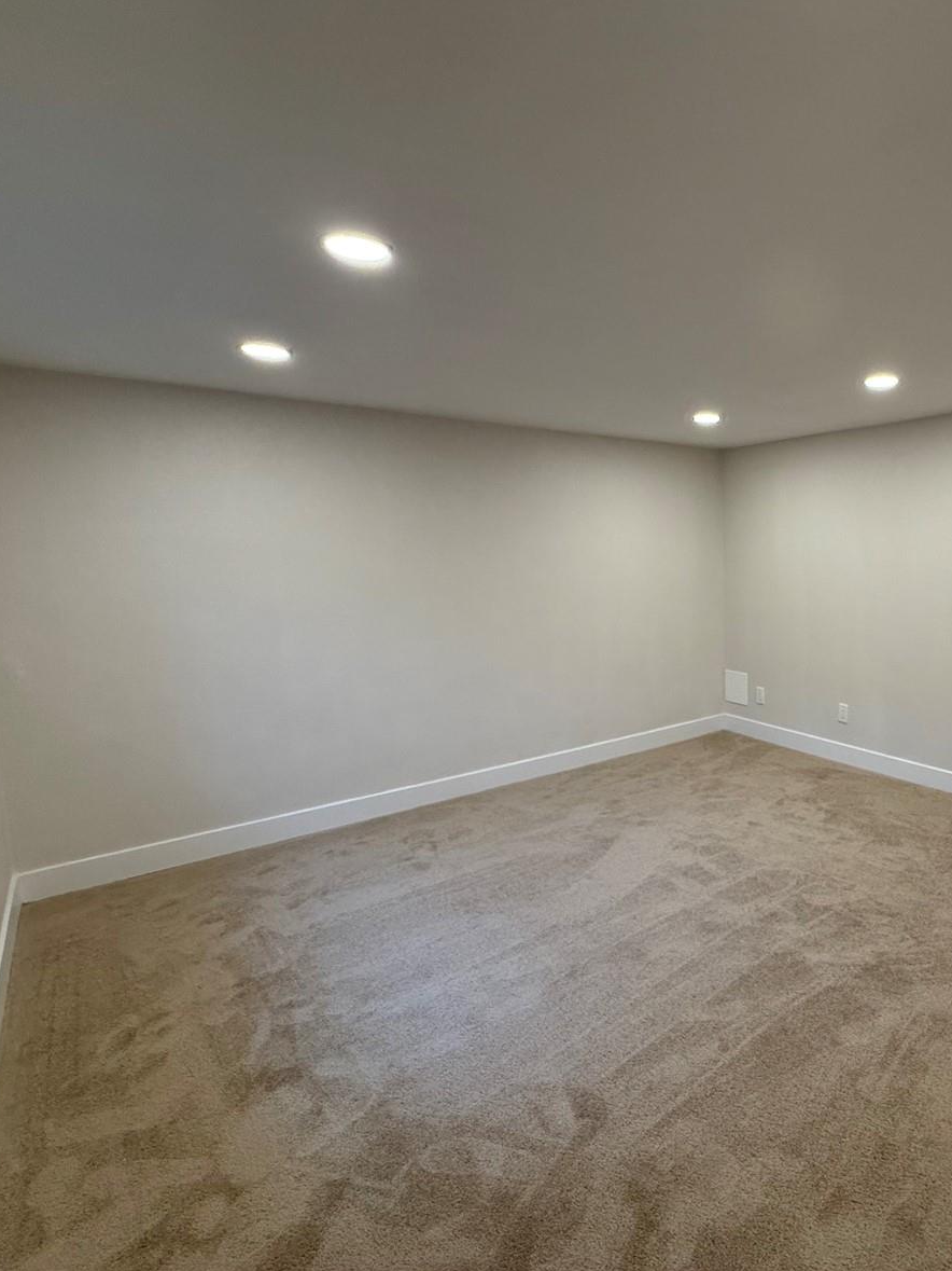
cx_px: 761
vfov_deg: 84.7
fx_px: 697
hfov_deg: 62.8
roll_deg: +0.0
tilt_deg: -6.9
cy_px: 627
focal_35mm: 19
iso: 200
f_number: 2.2
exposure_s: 1/120
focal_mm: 2.22
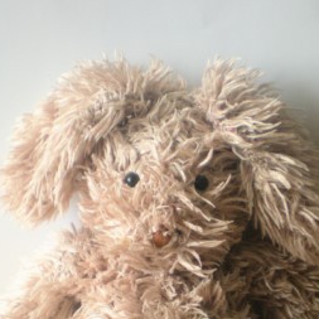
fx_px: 719
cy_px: 266
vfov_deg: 24.5
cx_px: 174
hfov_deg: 25.0
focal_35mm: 69
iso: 187
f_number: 3.1
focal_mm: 6.3
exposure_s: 1/55.3
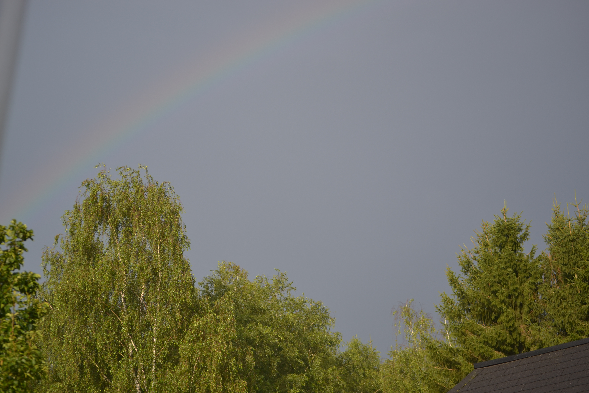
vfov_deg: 16.6
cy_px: 196
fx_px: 1350
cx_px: 294
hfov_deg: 24.6
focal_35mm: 82
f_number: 4
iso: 100
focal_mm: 55
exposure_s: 1/320
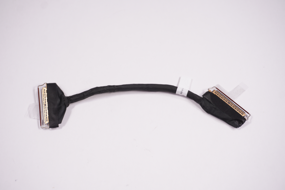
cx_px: 142
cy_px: 95
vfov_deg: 22.0
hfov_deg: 32.7
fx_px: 486
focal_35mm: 62
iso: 250
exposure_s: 1/250
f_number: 5.6
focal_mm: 41
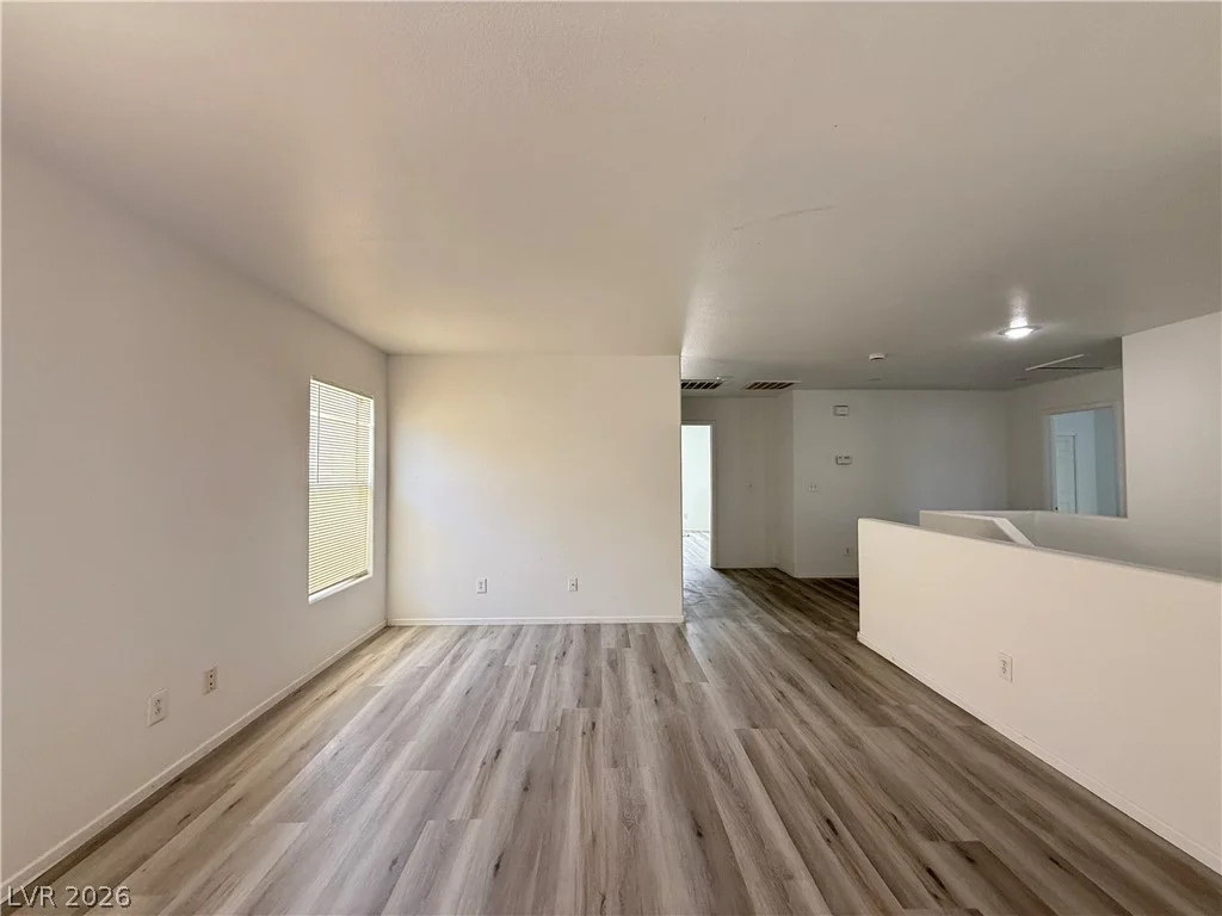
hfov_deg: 102.1
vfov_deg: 85.7
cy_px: 458
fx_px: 494
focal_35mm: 14
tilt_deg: +1.7
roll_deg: -0.2
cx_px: 611
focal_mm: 2.22
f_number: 2.2
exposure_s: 1/99
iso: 200
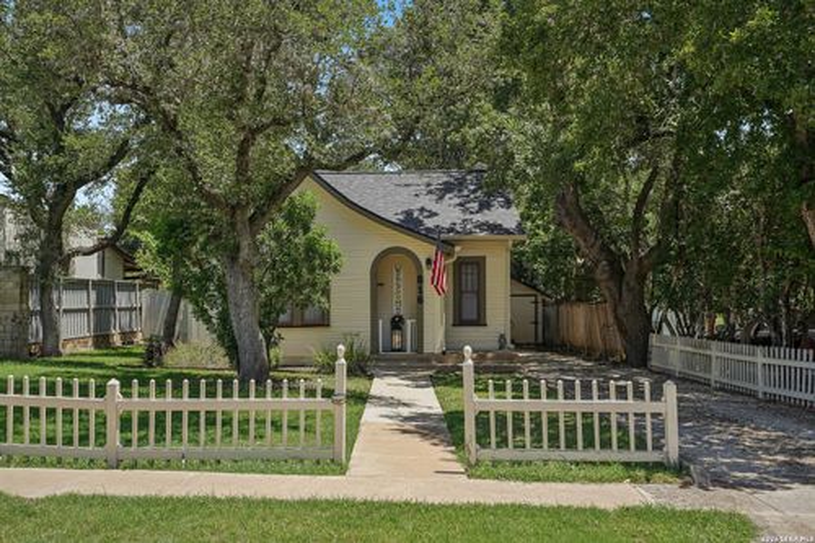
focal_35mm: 35
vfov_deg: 37.8
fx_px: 792
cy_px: 272
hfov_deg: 54.5
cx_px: 408
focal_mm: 35
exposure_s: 1/80
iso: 100
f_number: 8
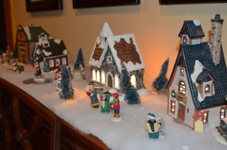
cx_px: 114
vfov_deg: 29.8
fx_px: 283
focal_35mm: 45
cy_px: 75
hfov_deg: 43.7
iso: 2000
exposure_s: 1/60
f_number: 4.5
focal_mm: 30
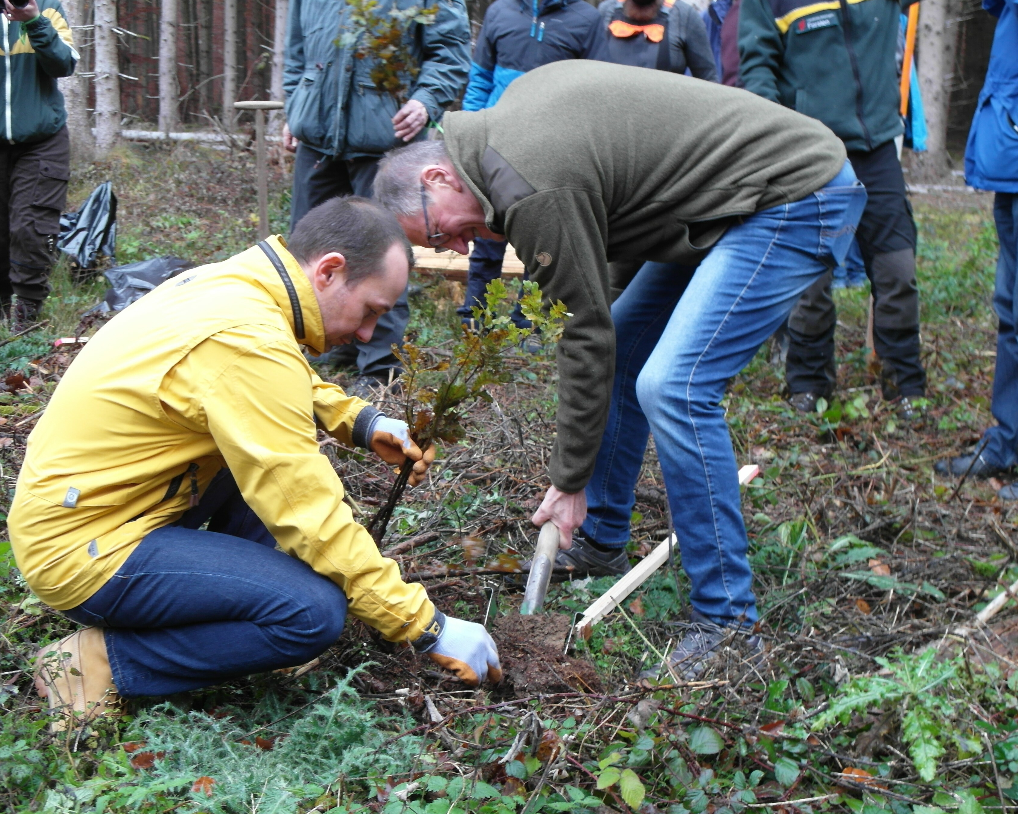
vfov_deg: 39.2
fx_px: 1145
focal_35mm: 38
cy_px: 411
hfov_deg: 47.9
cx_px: 490
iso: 160
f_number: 2.8
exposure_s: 1/45
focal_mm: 7.8
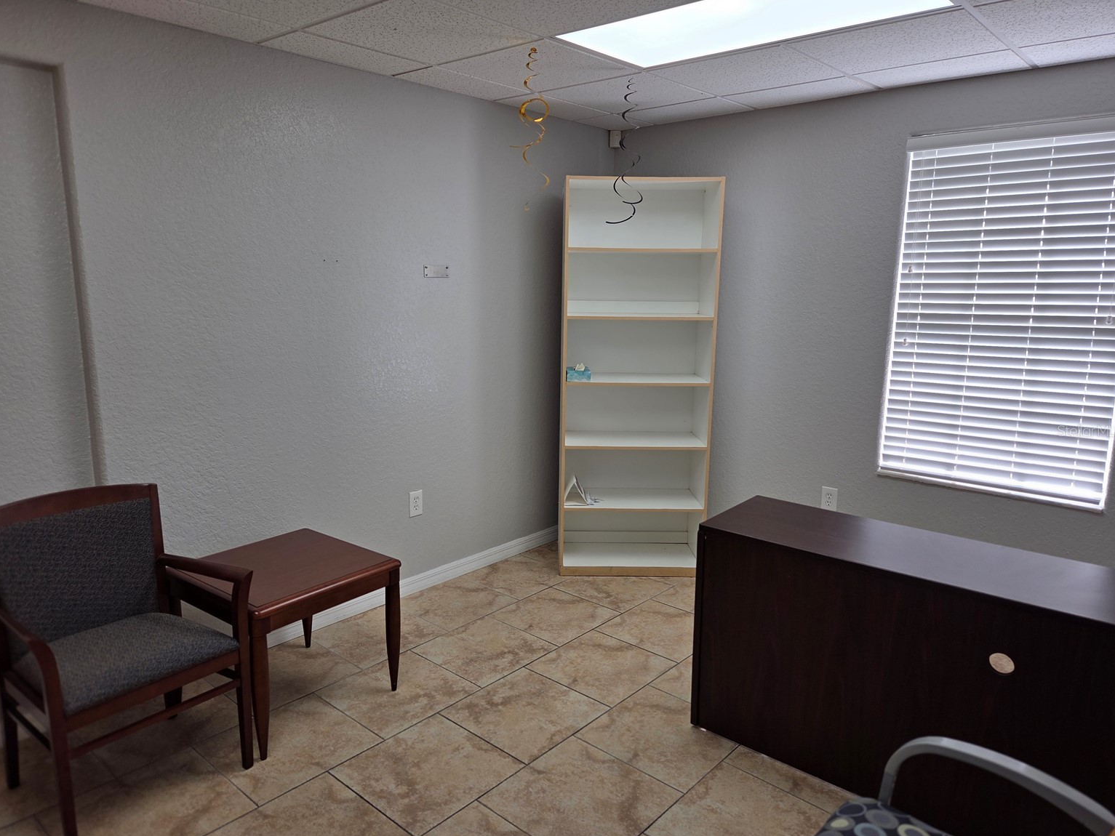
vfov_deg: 56.8
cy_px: 430
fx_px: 773
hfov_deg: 71.6
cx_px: 544
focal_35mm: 24
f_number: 1.8
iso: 25
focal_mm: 5.4
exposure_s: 1/167
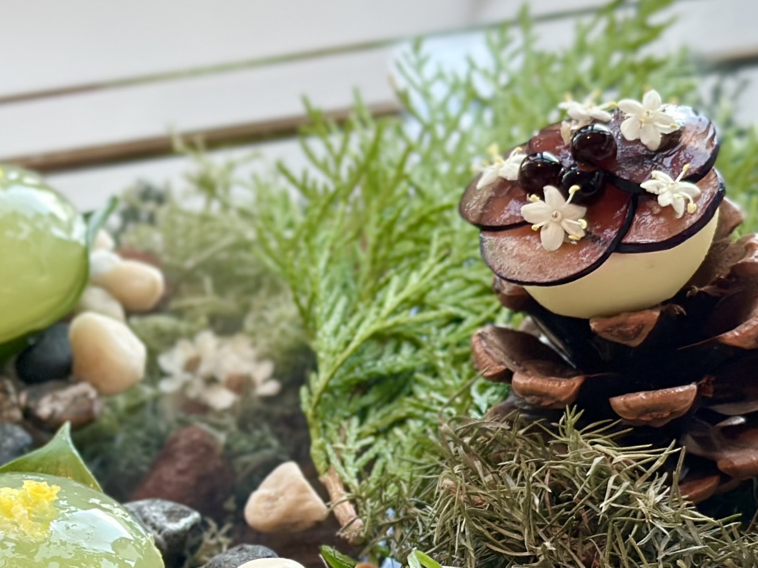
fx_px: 2343
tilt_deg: -39.9
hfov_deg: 18.3
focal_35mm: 107
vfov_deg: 13.7
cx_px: 266
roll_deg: -0.9
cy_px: 522
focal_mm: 6.86
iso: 100
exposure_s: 1/170
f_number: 1.78
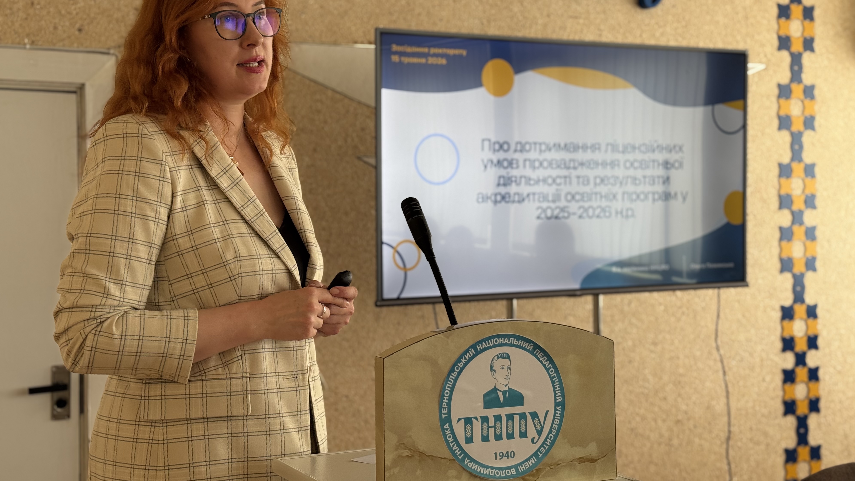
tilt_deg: -0.2
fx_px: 1202
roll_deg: +1.4
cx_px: 433
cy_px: 219
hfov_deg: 39.2
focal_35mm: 53
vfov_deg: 22.6
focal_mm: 6.76
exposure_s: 1/121
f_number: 1.78
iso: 80
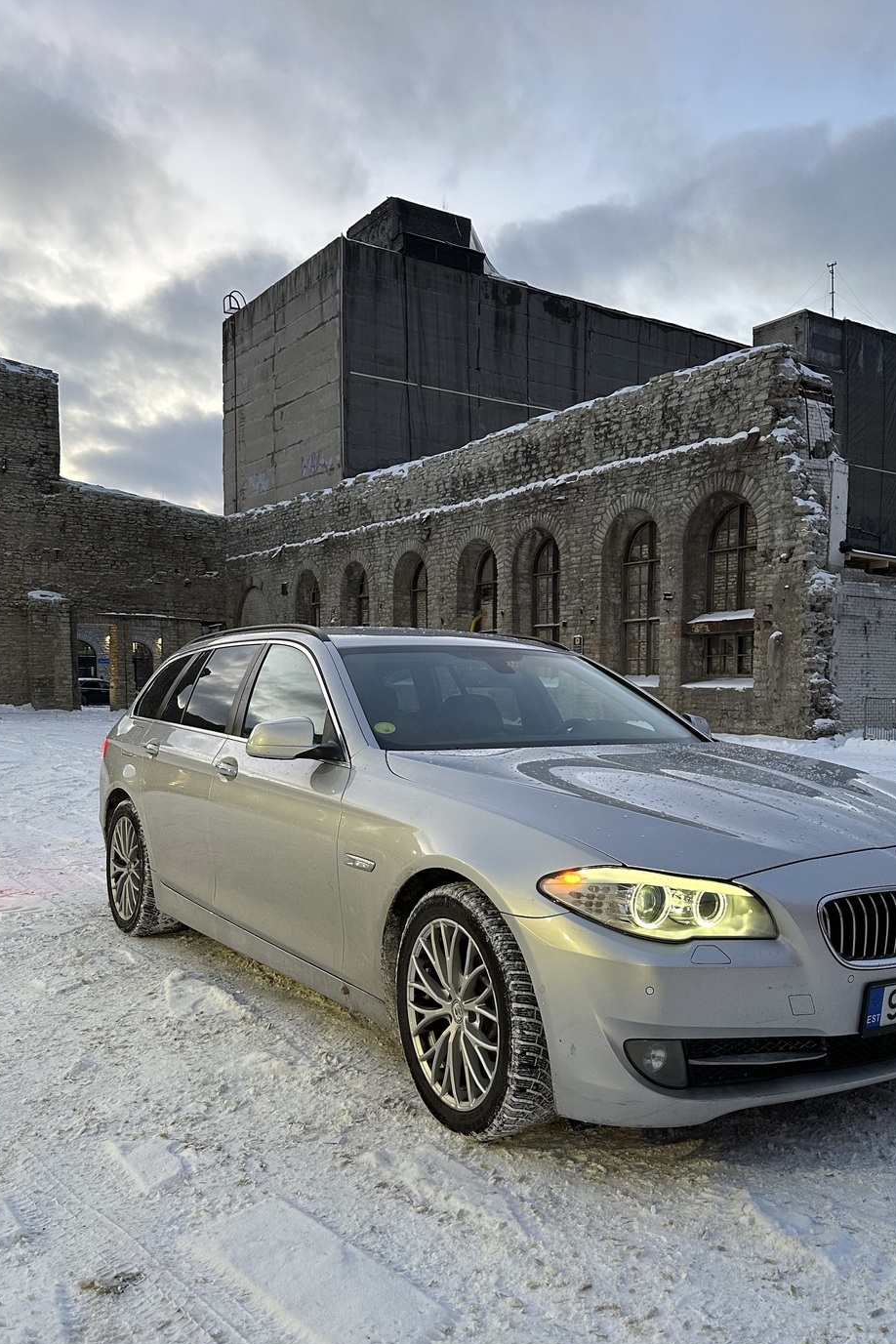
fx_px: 1083
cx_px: 558
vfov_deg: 63.4
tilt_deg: -3.8
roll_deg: -0.2
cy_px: 764
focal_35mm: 29
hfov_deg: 44.6
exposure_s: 1/84
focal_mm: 6.86
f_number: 1.78
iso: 200
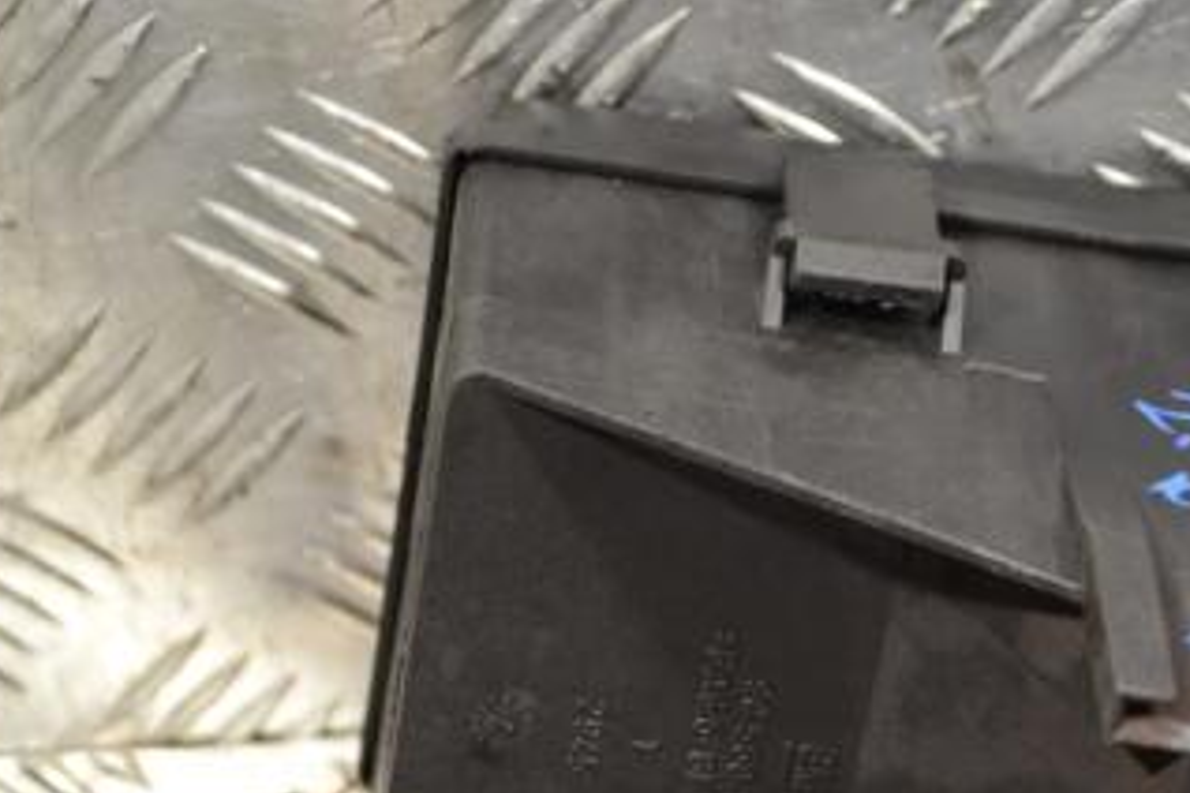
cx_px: 1007
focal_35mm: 130
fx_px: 4297
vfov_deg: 10.5
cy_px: 621
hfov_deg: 15.6
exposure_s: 1/30
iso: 500
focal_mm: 46
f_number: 5.3
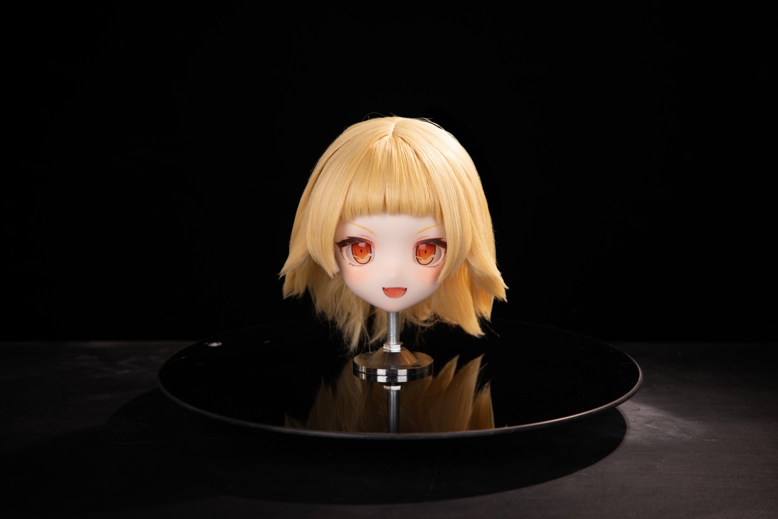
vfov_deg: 18.2
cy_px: 260
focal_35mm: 75
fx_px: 1621
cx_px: 389
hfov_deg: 27.0
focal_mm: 75
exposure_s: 1/125
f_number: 2.8
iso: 100
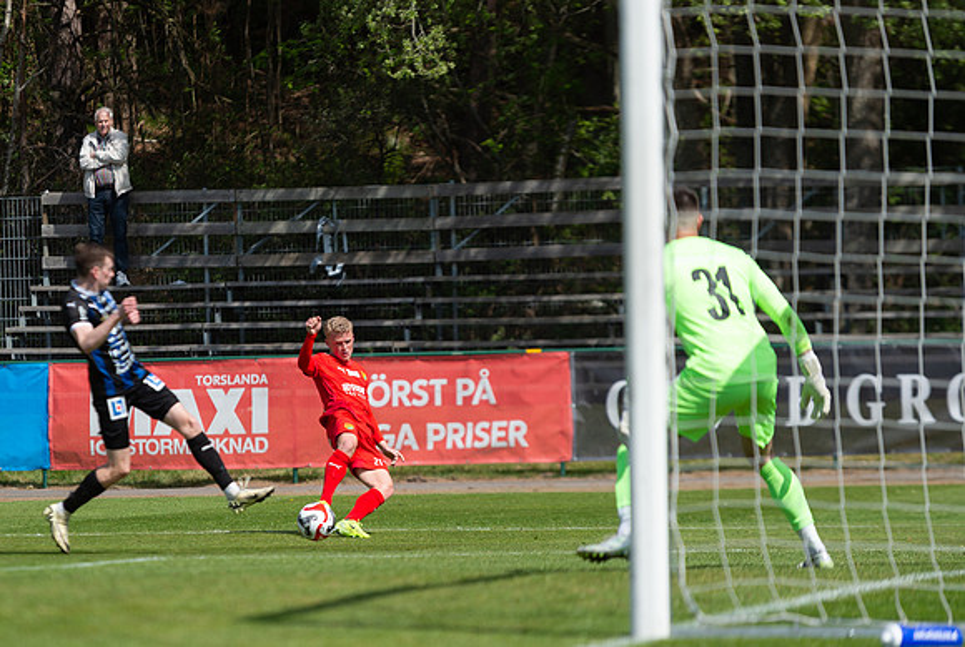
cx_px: 348
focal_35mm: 274
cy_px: 410
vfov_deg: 5.0
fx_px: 7370
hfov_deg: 7.5
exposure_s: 1/1600
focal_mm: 200
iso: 100
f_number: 3.2
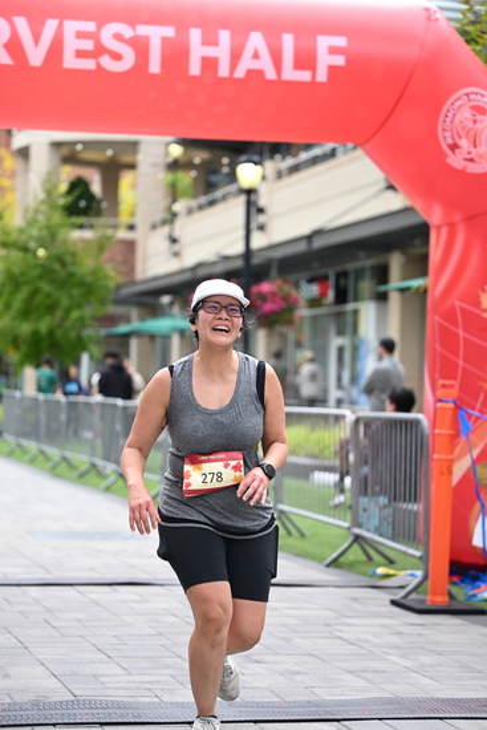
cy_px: 365
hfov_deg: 16.7
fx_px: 1663
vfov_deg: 24.8
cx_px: 244
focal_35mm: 82
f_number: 2.8
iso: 640
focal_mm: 82
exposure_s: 1/2000
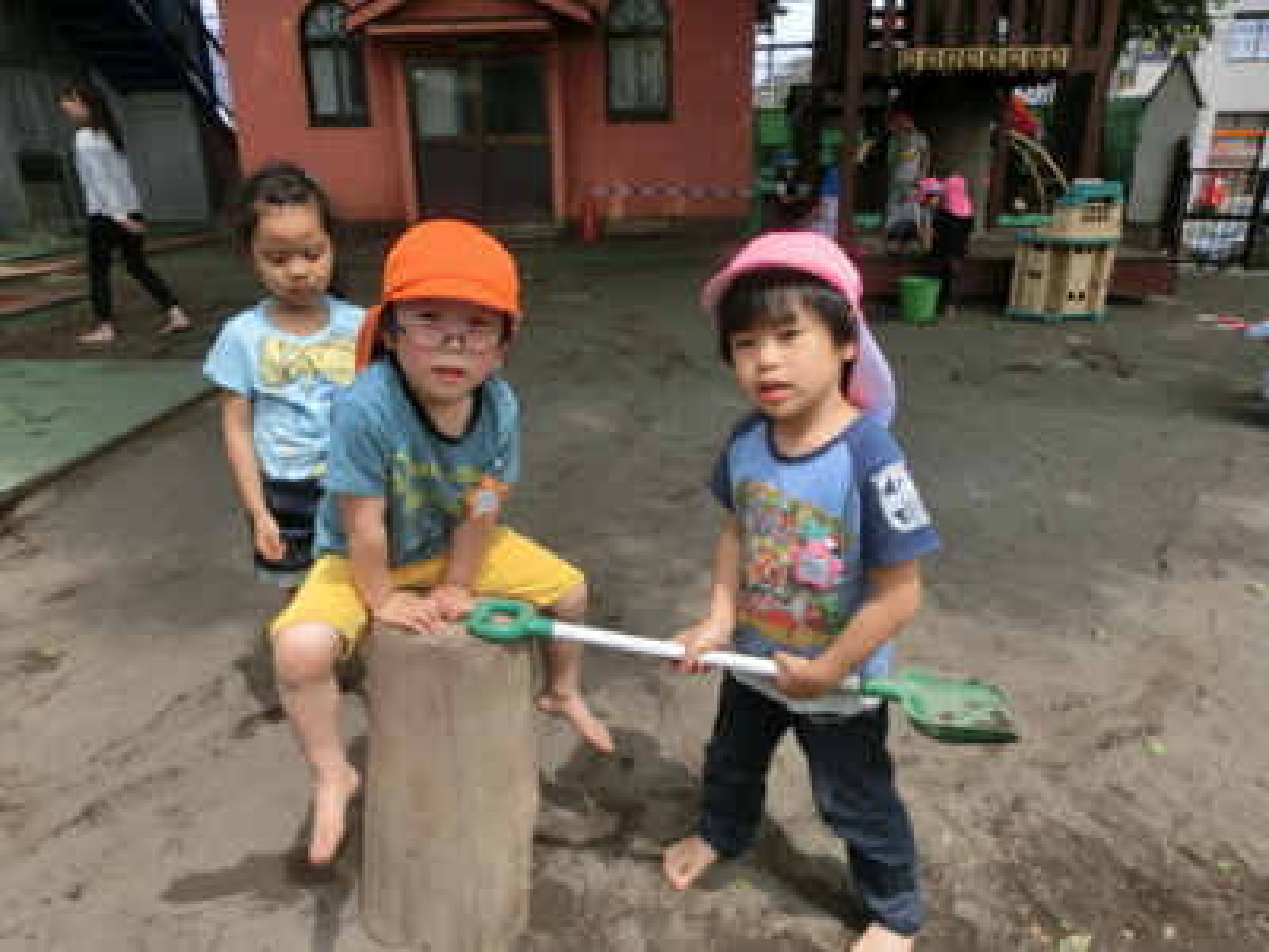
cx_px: 634
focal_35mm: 24
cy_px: 476
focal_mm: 4.24
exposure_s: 1/160
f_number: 7.9
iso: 80
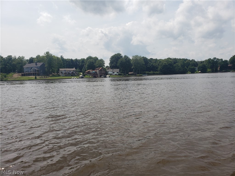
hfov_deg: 67.3
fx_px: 177
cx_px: 118
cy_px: 88
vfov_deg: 53.1
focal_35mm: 26
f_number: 2.4
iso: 50
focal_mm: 4.3
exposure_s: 1/1946
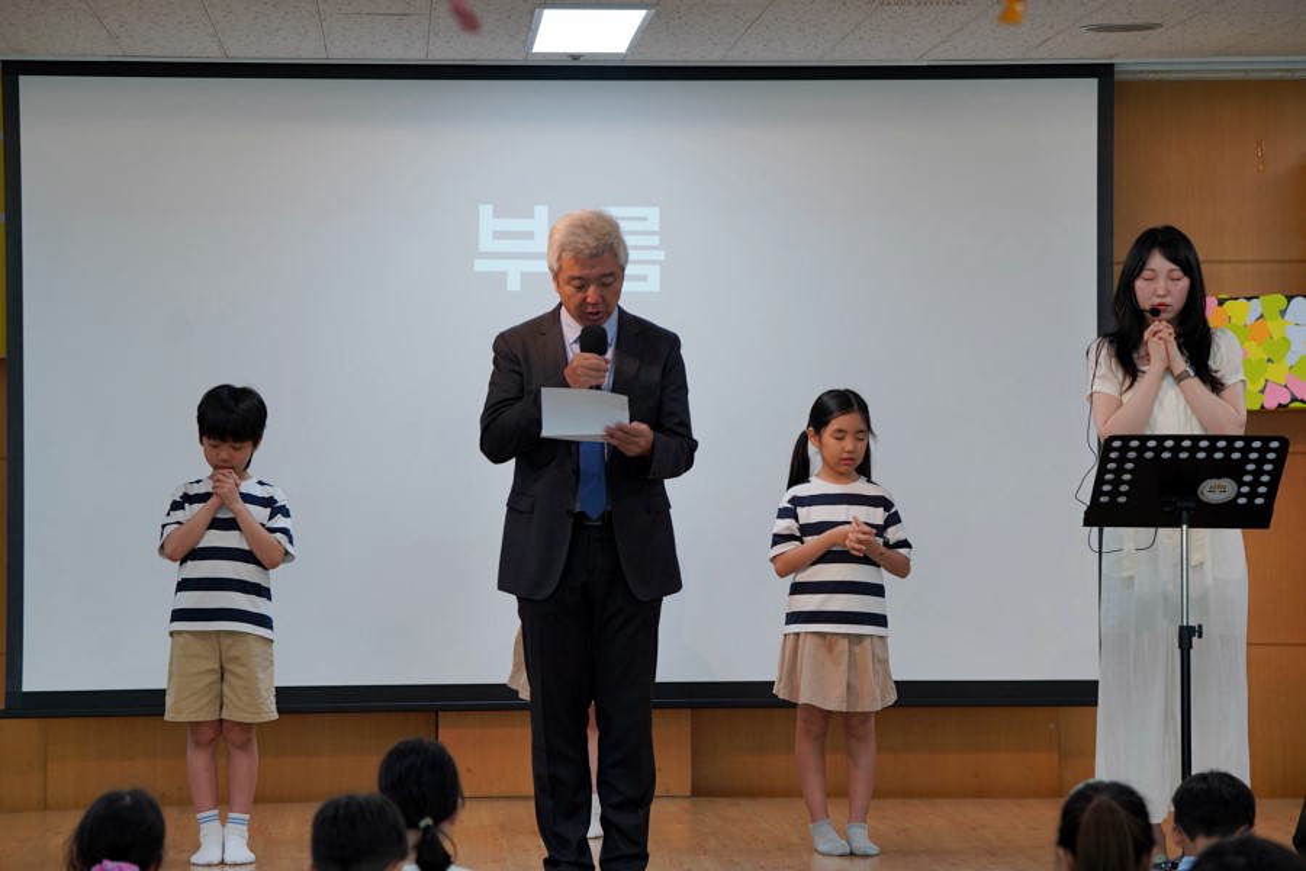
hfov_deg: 18.8
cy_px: 436
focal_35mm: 109
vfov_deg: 12.6
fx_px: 3954
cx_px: 653
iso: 500
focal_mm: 109
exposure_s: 1/160
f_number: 4
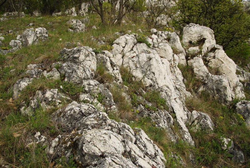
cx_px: 125
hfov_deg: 67.3
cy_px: 84
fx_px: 188
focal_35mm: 27
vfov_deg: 48.1
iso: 100
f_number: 6.3
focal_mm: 18
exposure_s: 1/125
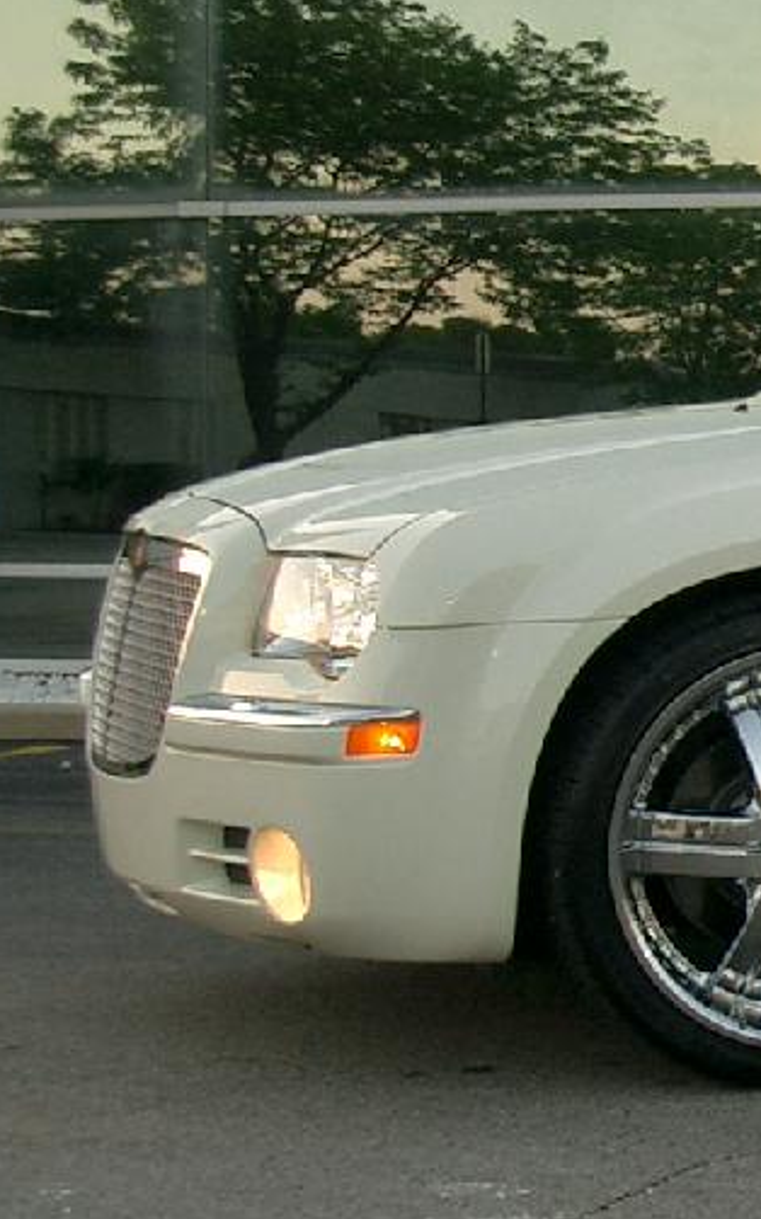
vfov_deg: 16.8
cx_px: 1389
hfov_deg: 10.0
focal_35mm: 124
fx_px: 4118
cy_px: 611
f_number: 3.1
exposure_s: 1/60
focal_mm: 8.2
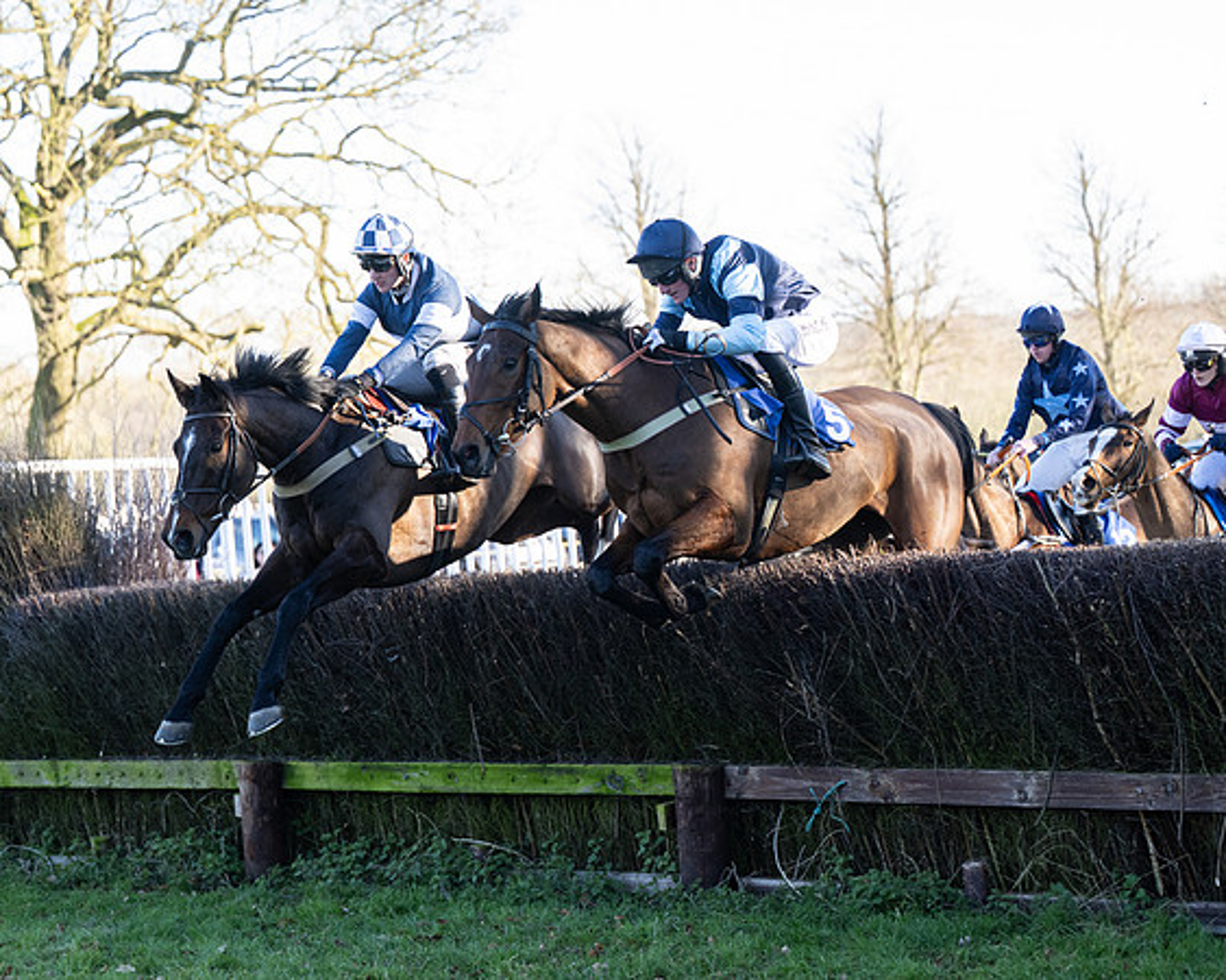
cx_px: 643
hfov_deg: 21.7
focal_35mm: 88
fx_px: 3197
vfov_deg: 17.4
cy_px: 478
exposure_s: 1/1250
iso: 800
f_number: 2.8
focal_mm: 70
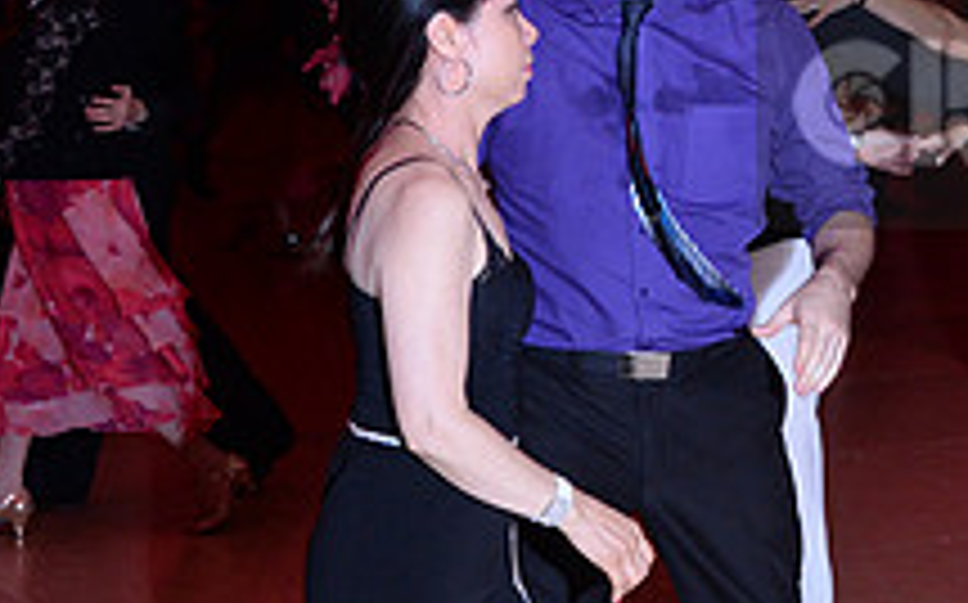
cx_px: 1247
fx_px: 2900
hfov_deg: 17.8
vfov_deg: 11.8
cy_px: 110
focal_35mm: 110
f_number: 5.6
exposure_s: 1/250
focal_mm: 40
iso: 2500
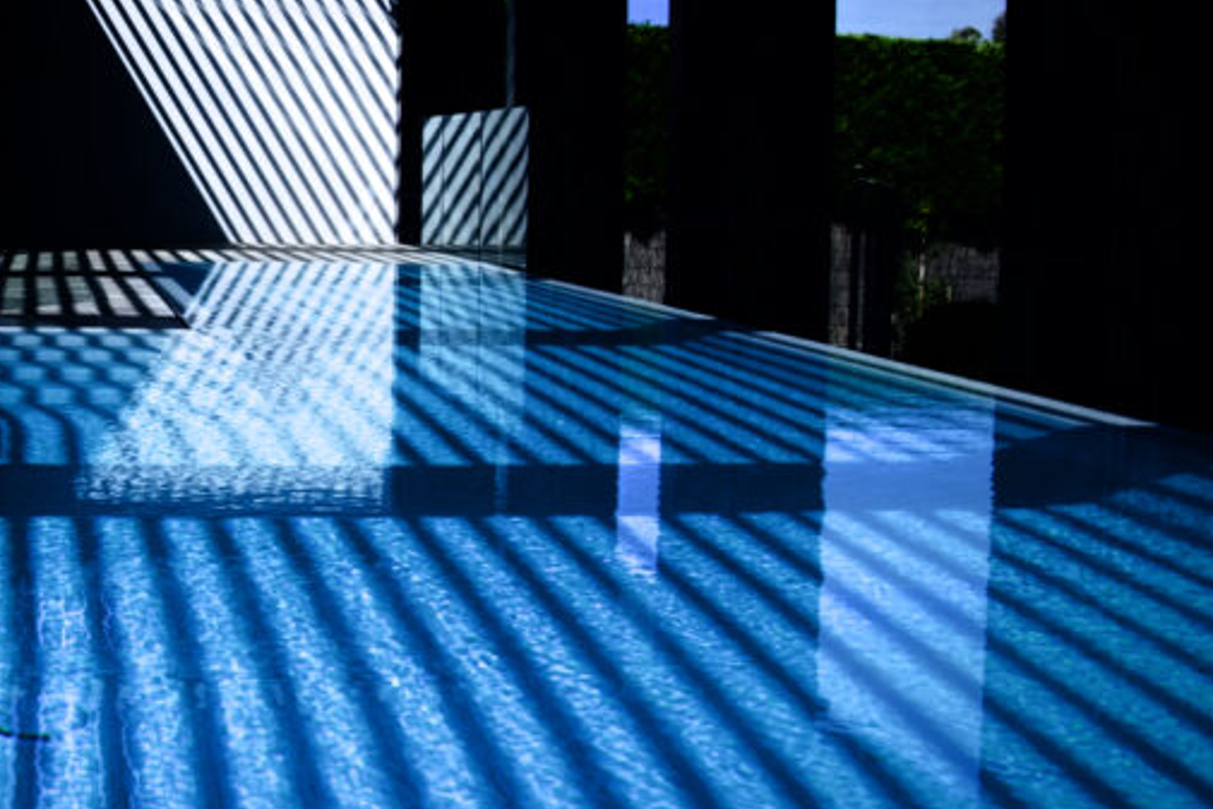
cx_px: 7
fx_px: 1921
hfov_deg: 32.3
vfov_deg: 23.7
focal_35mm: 57
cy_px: 286
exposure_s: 1/500
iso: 320
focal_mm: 24
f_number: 6.3
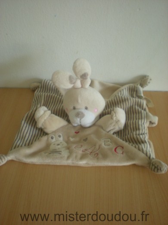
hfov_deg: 37.7
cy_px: 112
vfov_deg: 49.0
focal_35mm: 38
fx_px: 246
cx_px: 84
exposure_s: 1/17
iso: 200
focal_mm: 6.3
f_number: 3.1
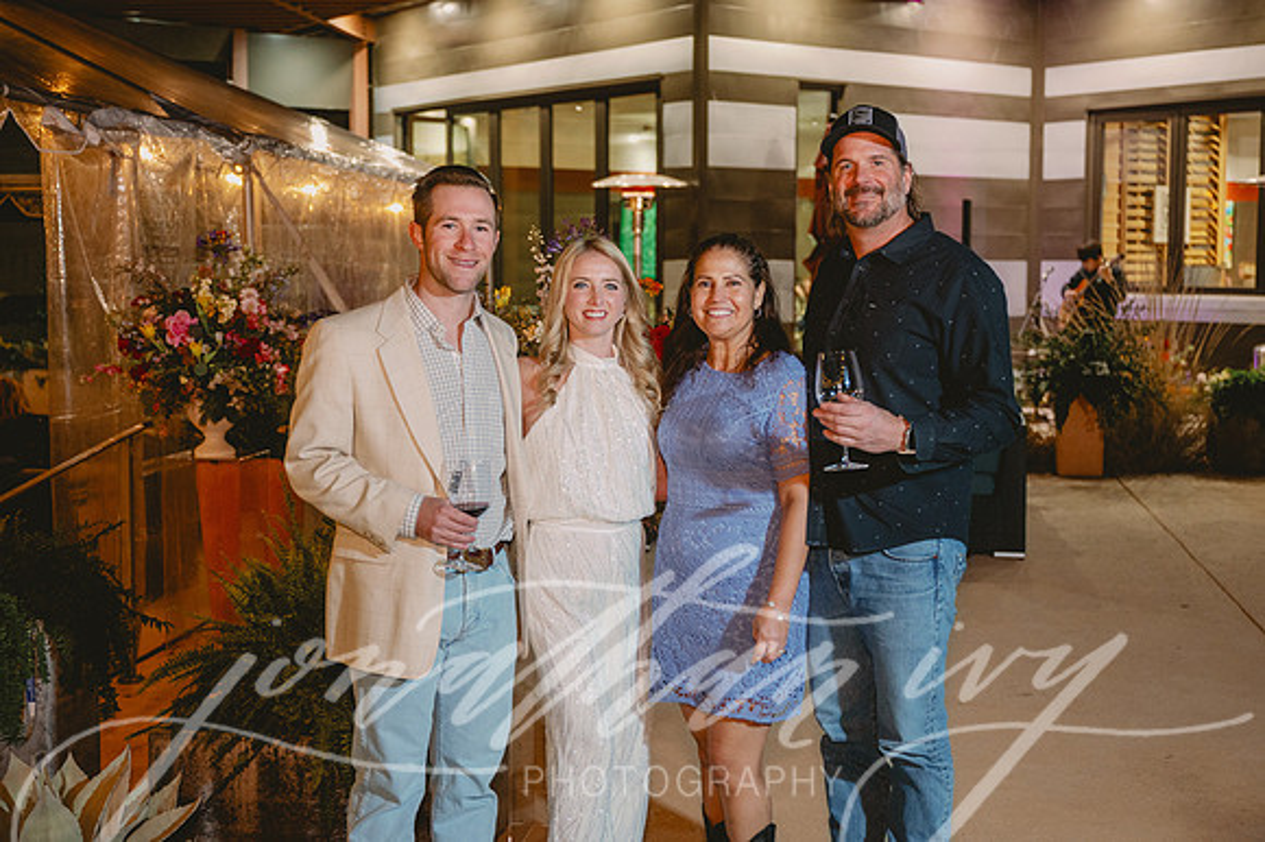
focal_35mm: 48
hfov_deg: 40.8
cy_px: 399
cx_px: 666
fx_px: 1702
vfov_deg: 27.8
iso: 2000
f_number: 2.8
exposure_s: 1/80
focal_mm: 46
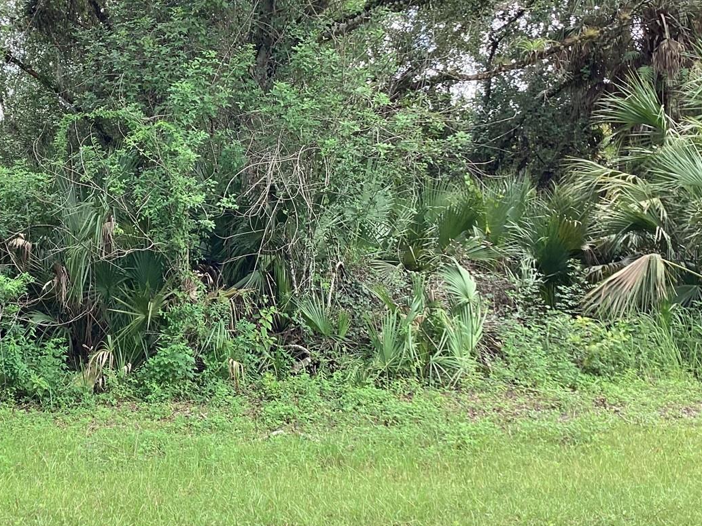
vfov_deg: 30.3
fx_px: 974
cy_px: 255
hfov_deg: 38.5
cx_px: 168
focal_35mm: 48
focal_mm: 3.3
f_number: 2.4
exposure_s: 1/120
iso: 32
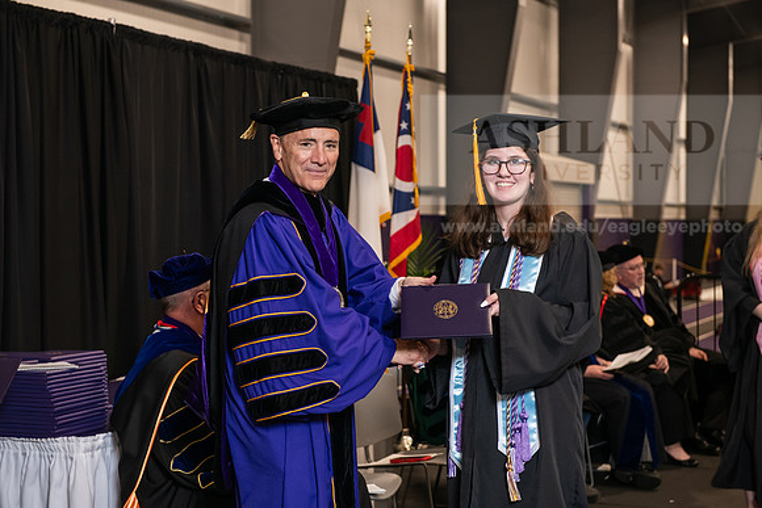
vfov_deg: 19.5
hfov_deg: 28.8
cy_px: 254
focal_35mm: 70
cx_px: 381
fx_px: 1482
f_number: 5
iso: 1600
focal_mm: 70
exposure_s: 1/125
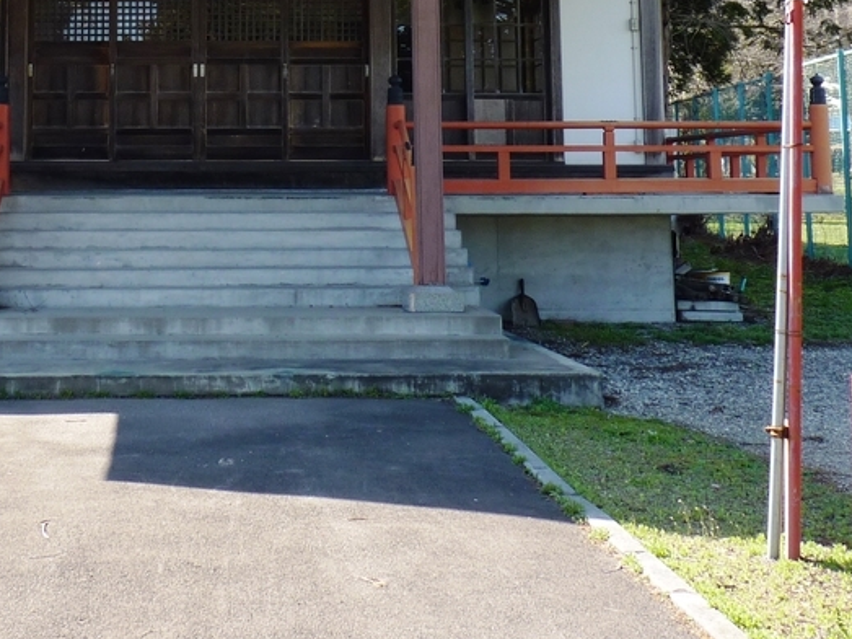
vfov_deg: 22.4
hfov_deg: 30.8
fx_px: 1526
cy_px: -57
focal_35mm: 62
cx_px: 230
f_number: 4
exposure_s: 1/100
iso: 80
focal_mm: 4.8
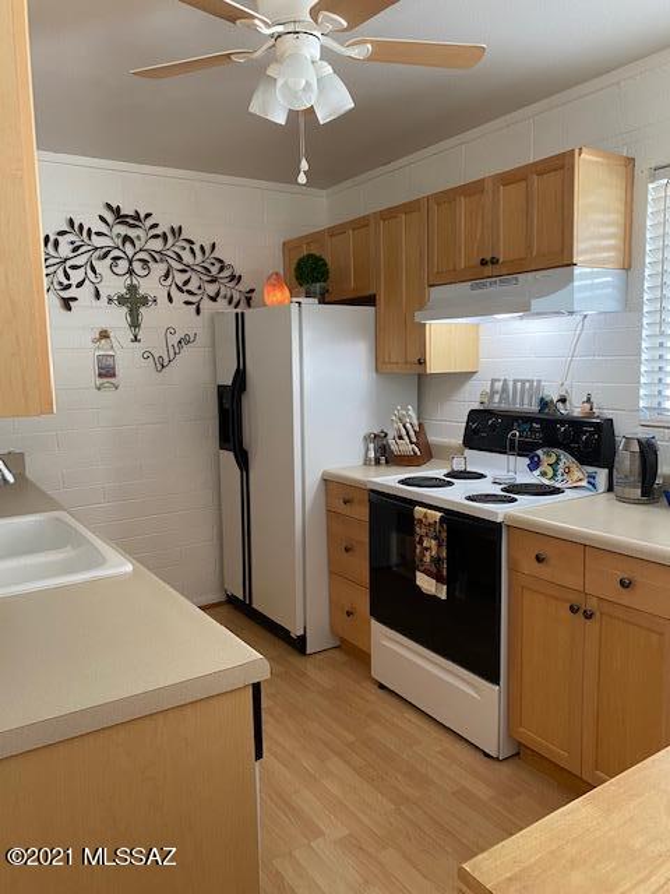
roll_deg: +3.1
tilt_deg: -7.9
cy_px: 447
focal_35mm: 26
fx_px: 671
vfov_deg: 67.3
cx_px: 335
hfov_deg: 53.1
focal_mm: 4.25
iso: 100
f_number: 1.8
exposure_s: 1/60
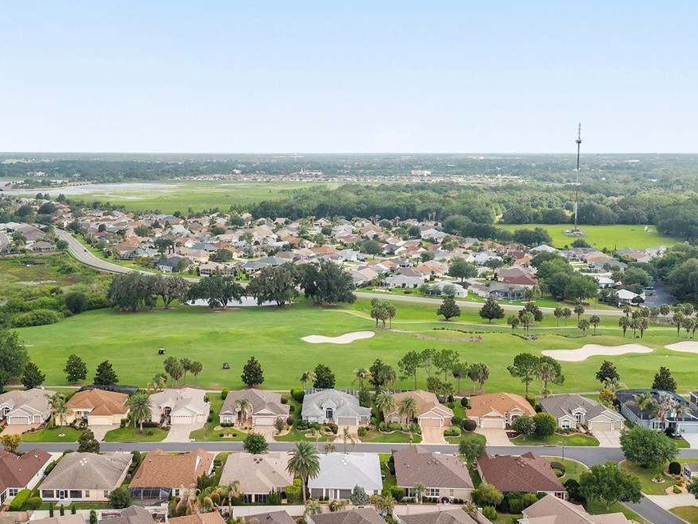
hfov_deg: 42.8
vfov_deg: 32.9
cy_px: 246
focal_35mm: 44
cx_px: 299
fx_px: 887
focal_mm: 8.67
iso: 150
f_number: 1.8
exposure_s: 1/400
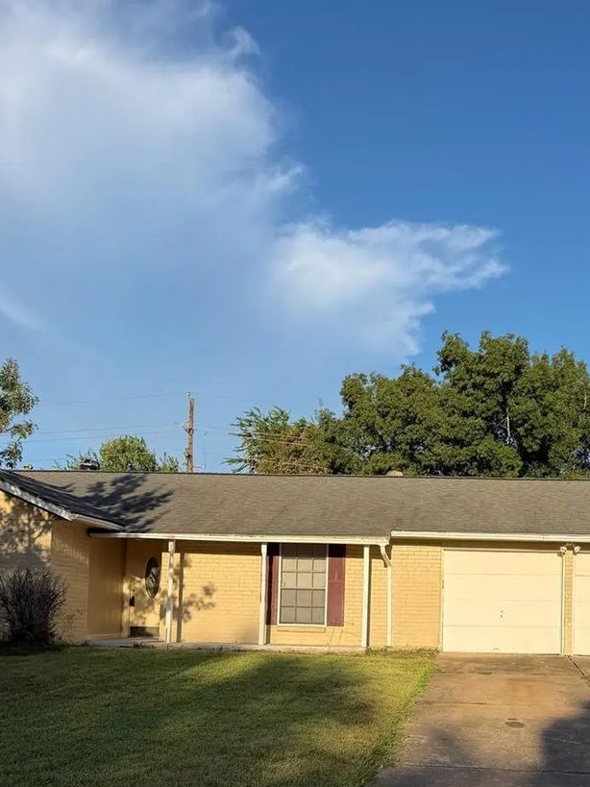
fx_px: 909
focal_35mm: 40
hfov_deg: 35.2
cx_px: 437
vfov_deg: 45.1
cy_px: 593
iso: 80
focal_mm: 6.76
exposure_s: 1/3584
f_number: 1.78
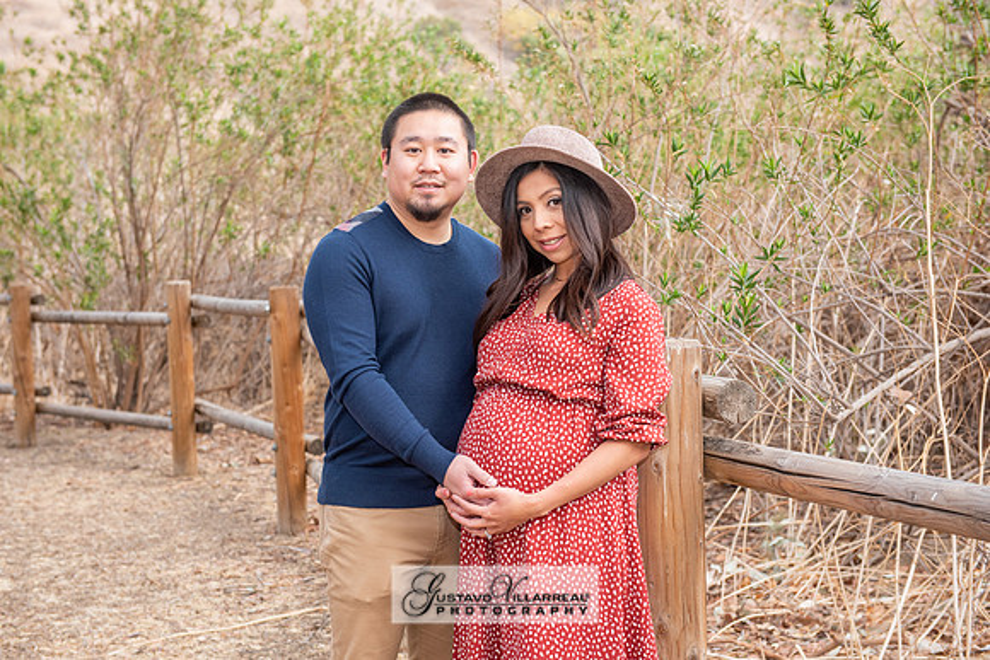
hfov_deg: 35.6
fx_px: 1540
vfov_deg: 24.2
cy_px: 330
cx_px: 495
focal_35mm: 56
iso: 500
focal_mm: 56
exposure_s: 1/125
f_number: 5
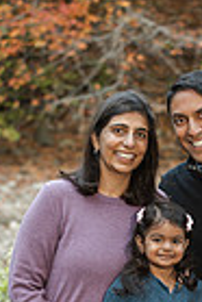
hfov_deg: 5.3
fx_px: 2174
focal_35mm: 259
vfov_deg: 7.9
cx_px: 172
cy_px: 252
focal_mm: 80
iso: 640
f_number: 4
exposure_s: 1/125
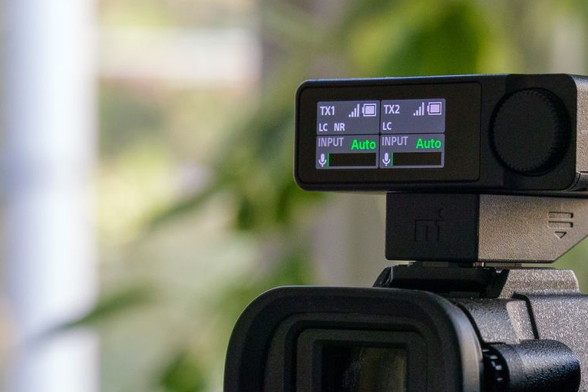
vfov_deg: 6.1
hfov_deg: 9.1
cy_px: 237
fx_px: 3692
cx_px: 475
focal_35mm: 226
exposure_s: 1/125
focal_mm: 60
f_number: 7.1
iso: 1250
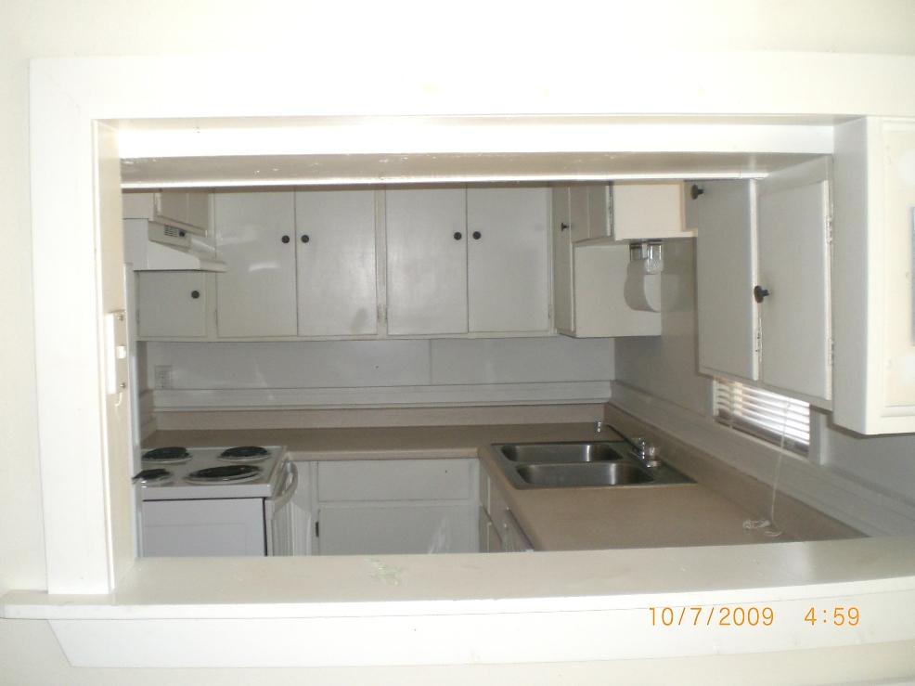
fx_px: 1004
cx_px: 458
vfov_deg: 37.7
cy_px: 343
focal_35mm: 38
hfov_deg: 49.0
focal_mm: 6.3
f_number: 3.1
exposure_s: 1/60
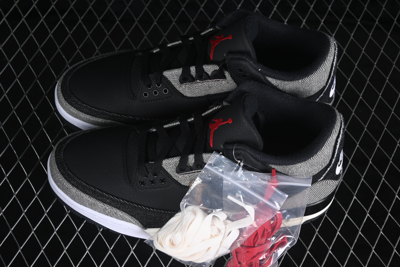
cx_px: 200
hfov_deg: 27.0
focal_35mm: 75
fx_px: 833
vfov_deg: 18.2
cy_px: 134
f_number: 6.3
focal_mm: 50
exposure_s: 1/50
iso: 160
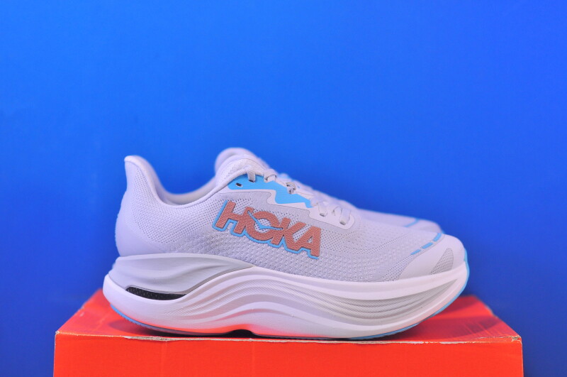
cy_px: 188
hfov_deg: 27.0
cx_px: 284
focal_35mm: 75
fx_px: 1180
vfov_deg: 18.1
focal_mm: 50
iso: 250
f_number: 2.5
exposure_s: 1/320
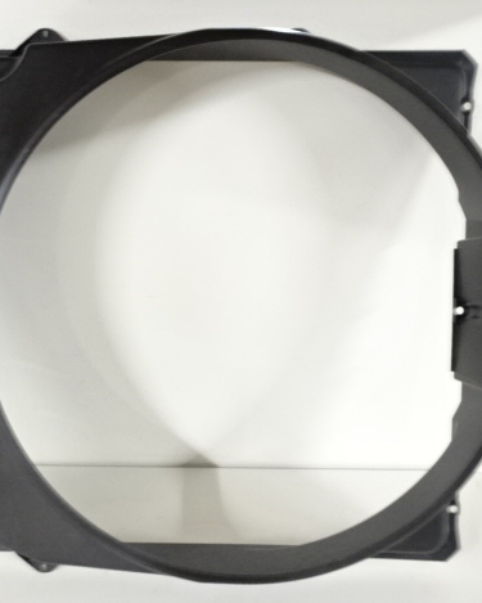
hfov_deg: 45.3
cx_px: 175
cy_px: 305
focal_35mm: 32
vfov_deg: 55.7
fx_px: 571
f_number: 3.5
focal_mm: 4.1
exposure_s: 1/8
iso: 800
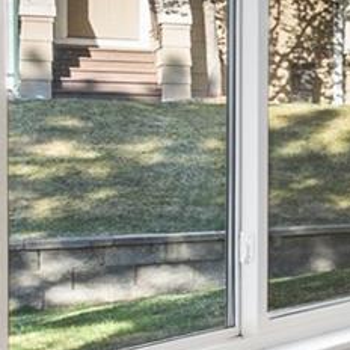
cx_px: 1011
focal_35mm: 94
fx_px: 1075
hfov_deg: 11.7
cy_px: 142
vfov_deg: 18.5
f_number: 8
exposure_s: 1.6
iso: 200
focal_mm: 16
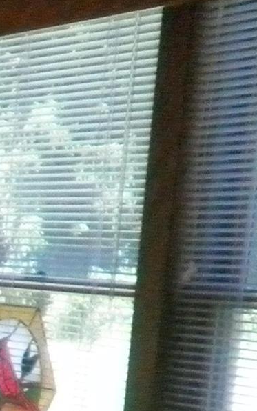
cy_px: 570
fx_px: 1590
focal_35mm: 142
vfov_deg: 14.0
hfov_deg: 7.2
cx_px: -719
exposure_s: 1/250
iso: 320
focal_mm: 4.65
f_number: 2.6
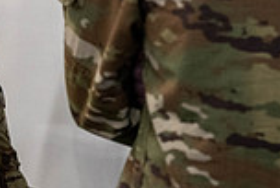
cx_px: 142
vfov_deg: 4.9
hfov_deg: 7.4
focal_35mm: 277
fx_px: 2159
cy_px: -104
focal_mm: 70
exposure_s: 1/400
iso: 2500
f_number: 4
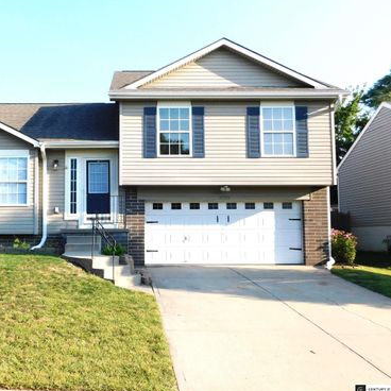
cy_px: 196
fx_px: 460
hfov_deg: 45.3
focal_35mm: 36
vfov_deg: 46.0
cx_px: 129
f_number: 3.2
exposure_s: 1/800
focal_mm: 5.3
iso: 125
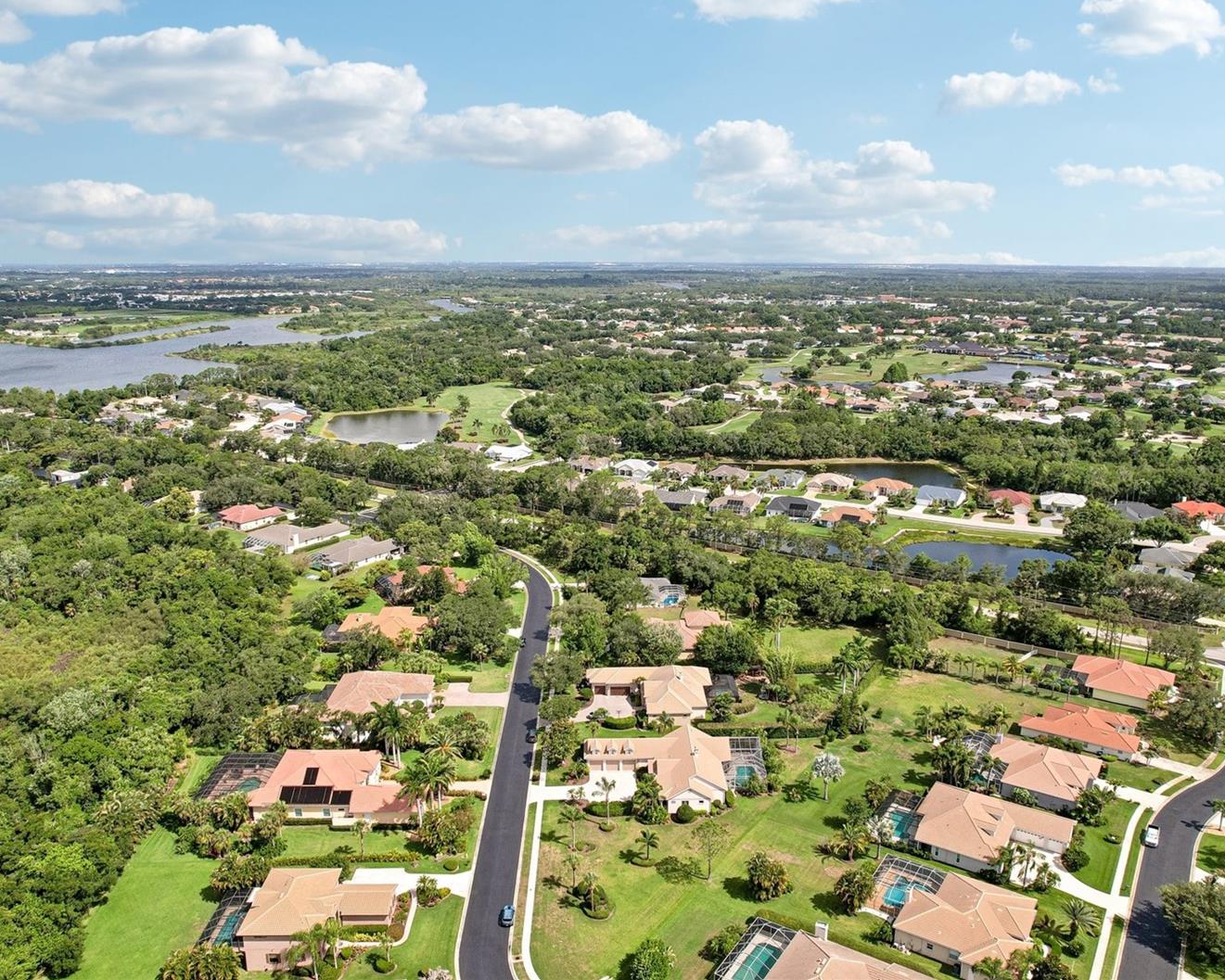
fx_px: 906
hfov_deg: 68.1
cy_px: 487
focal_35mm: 25
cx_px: 623
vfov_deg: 56.8
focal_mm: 8.4
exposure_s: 1/500
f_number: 2.8
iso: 110
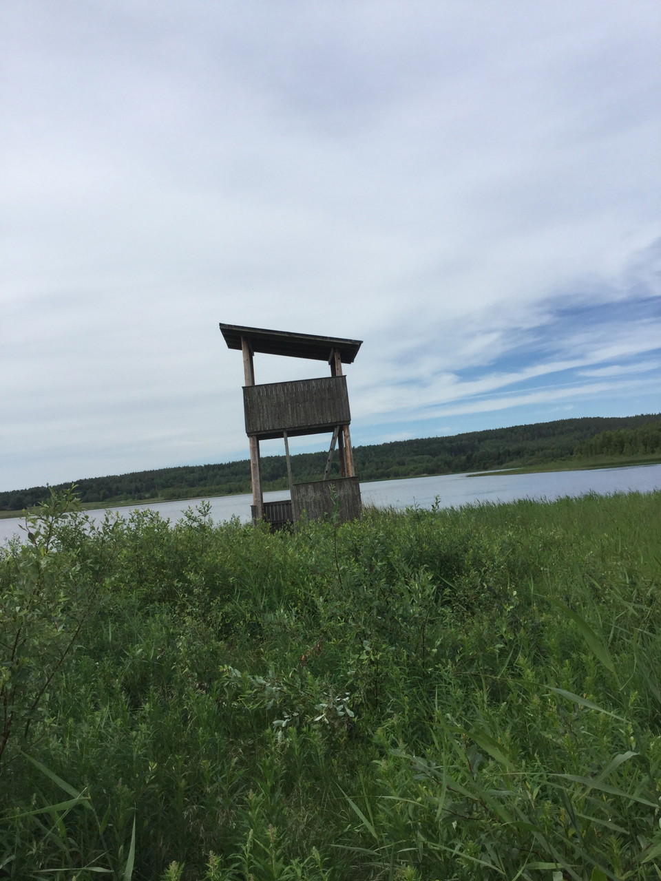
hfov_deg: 45.4
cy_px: 440
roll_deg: +4.5
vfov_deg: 58.4
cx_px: 330
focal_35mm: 31
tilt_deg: +1.6
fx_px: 789
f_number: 2.4
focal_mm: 3.3
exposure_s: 1/1597
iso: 25
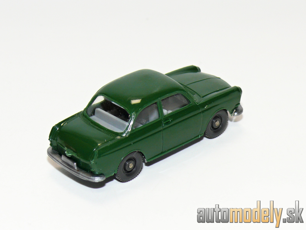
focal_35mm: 135
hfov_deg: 14.6
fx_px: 1193
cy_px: 115
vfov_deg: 11.0
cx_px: 153
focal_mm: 16.1
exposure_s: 1/30
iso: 100
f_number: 4
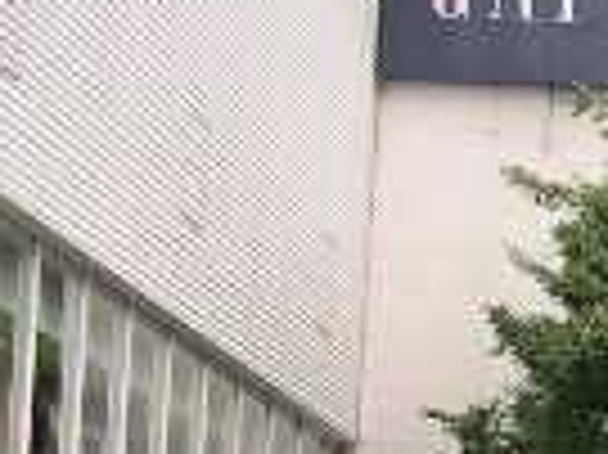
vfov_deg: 8.0
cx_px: 1401
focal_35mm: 180
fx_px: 3159
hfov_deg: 9.8
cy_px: 800
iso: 100
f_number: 2.8
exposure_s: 1/540
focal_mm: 8
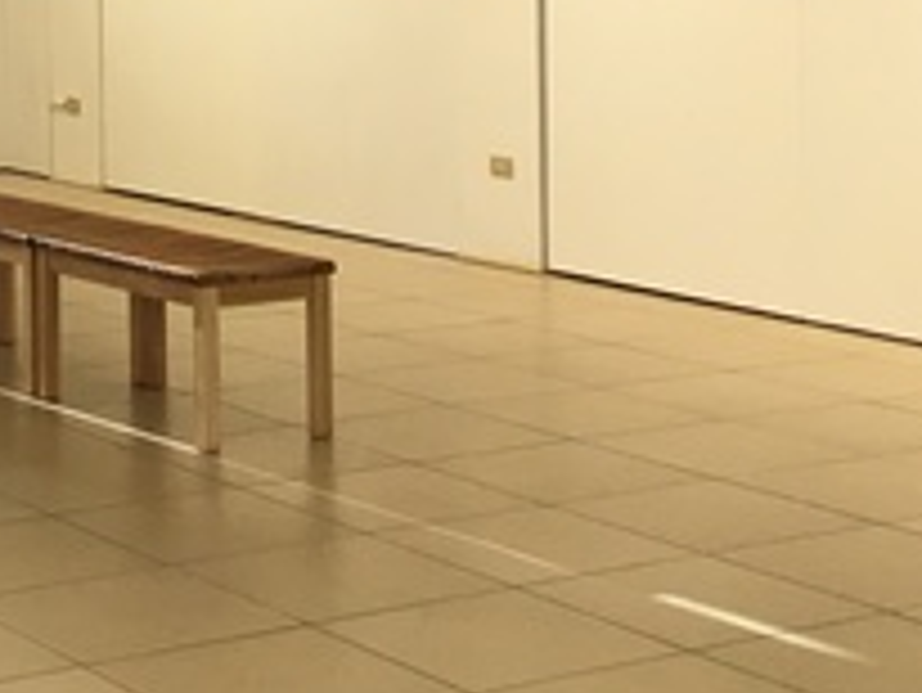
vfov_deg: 14.6
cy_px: -97
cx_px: 9
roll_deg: +1.2
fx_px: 2638
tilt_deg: -0.8
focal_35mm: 99
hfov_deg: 19.3
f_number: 2.2
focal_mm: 4.15
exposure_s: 1/30
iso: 32
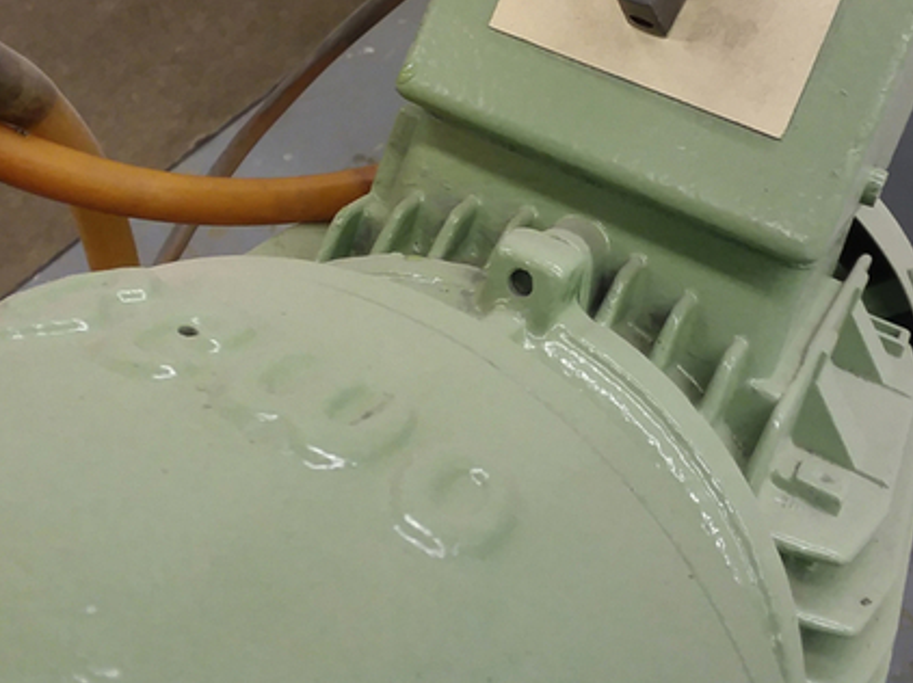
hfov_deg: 42.9
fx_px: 1160
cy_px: 184
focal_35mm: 44
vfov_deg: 32.3
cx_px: 485
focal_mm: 2.47
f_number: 1.9
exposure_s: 1/30
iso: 100
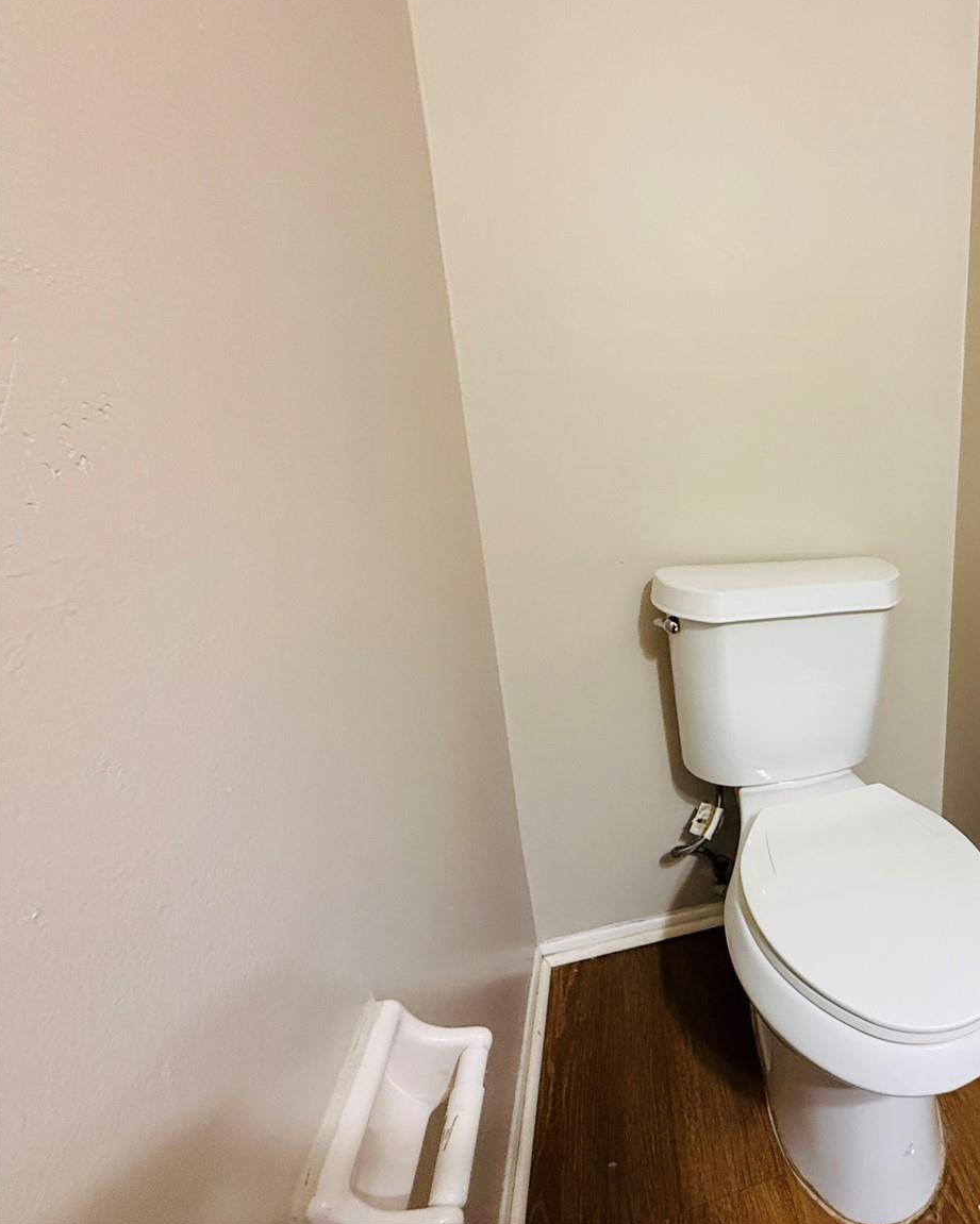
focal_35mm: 19
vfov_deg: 83.2
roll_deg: +0.1
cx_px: 845
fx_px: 689
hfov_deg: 61.9
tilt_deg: -14.0
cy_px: 588
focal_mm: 2.22
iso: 400
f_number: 2.2
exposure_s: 1/60
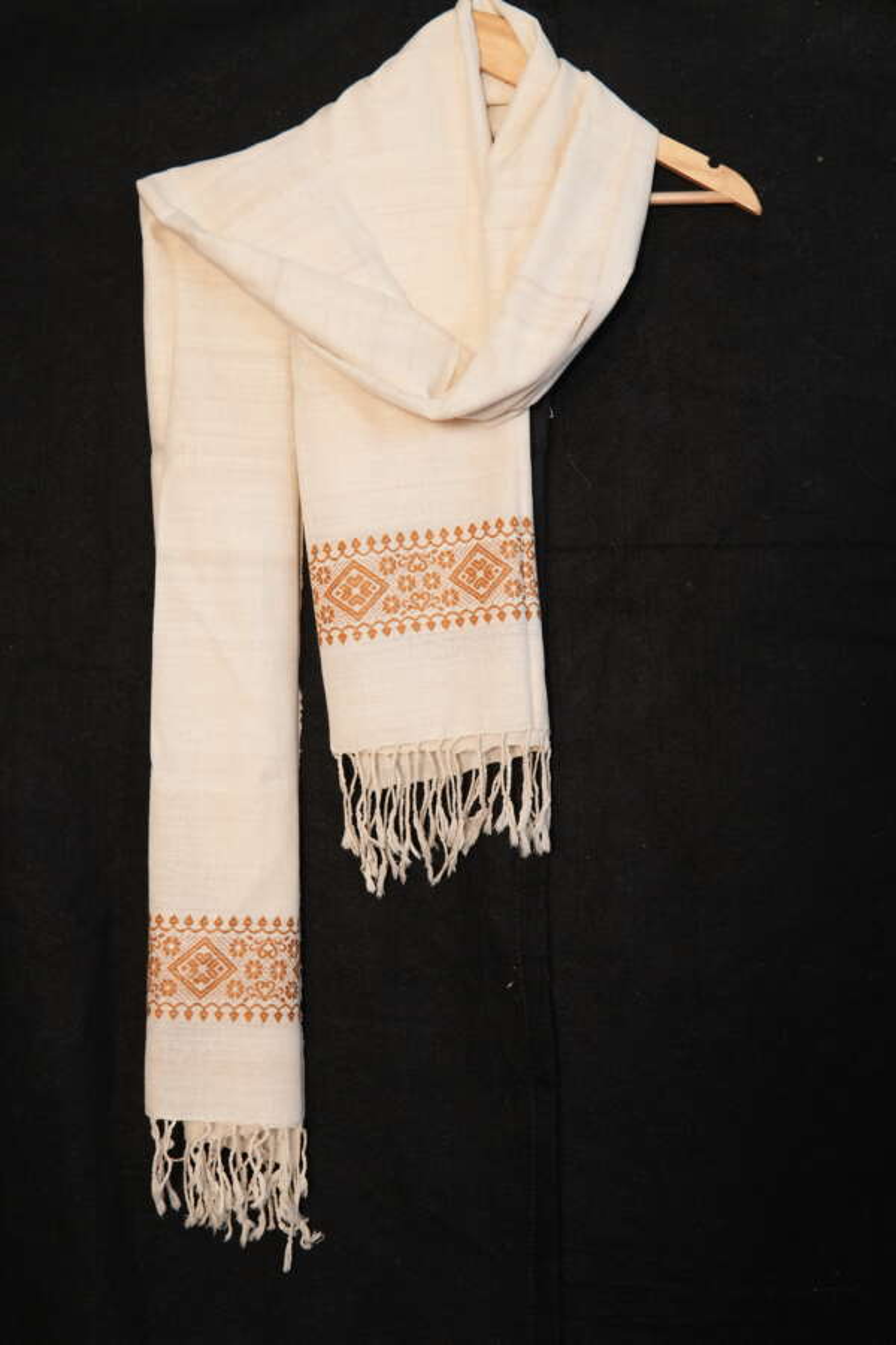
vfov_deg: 43.6
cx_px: 448
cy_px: 672
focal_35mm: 45
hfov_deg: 29.9
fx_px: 1680
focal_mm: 30
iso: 1250
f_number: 2.8
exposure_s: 1/200
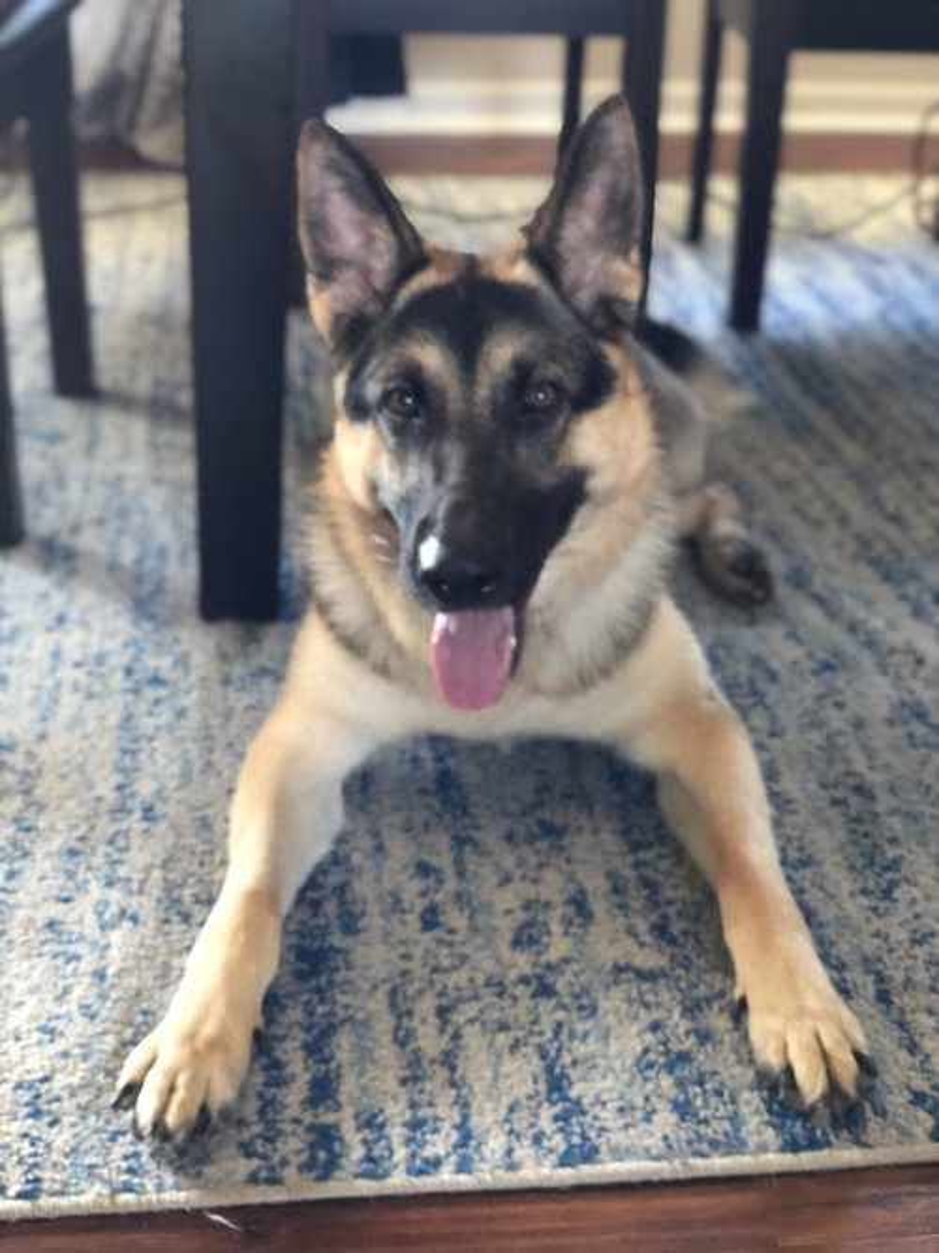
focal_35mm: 52
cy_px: 626
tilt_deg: -24.3
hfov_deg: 28.0
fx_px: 1881
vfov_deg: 36.8
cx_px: 470
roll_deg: -2.1
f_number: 2.4
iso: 160
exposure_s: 1/9
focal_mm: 6
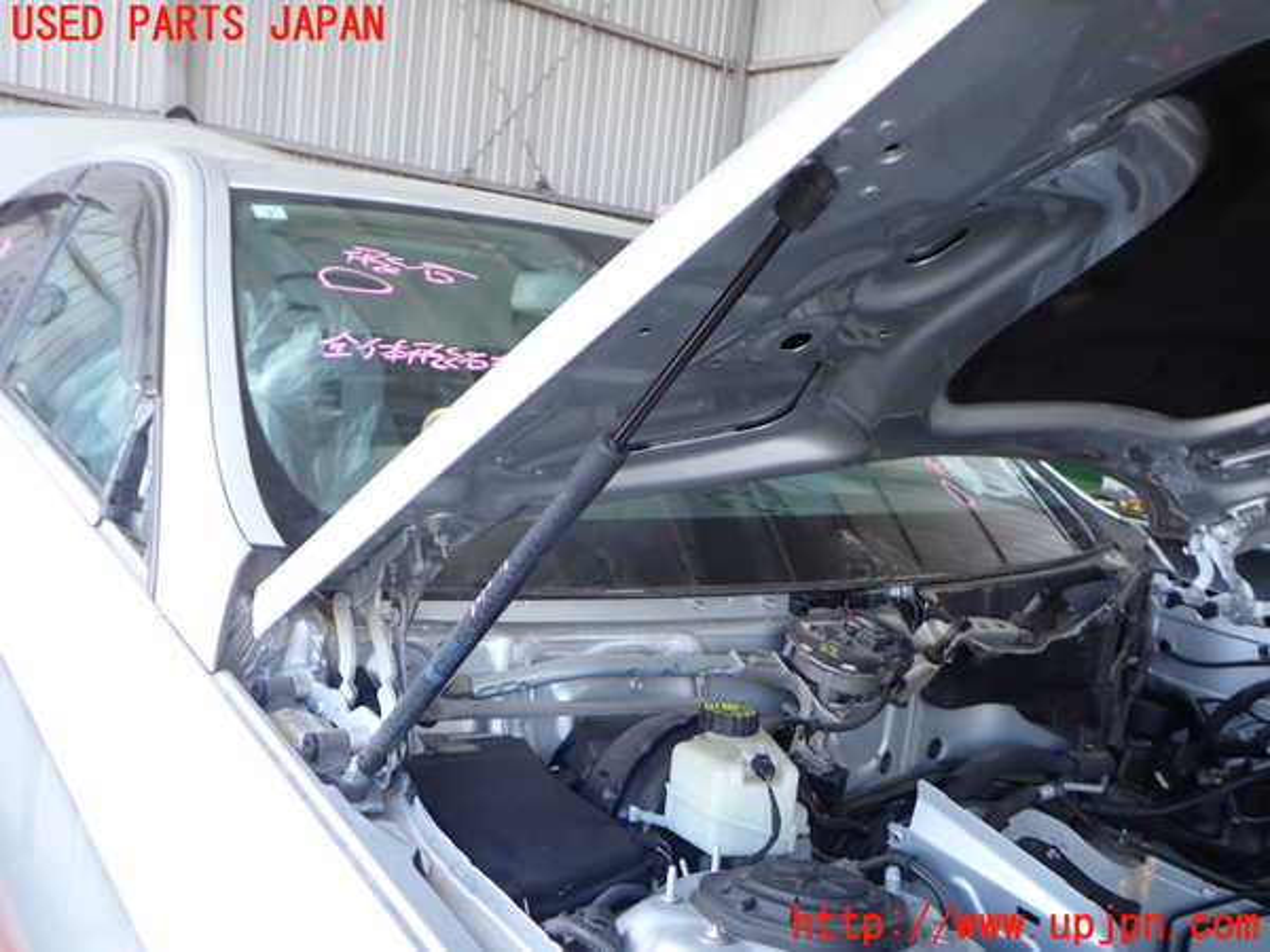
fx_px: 1101
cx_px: 635
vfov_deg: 46.8
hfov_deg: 60.0
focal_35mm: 30
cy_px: 476
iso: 100
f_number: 2.3
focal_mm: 5.4
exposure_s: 1/60
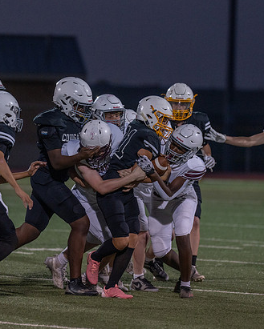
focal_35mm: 307
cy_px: 167
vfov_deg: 6.3
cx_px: 144
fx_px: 2997
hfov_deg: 5.0
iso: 1250
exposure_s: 1/1000
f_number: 2.8
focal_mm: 200
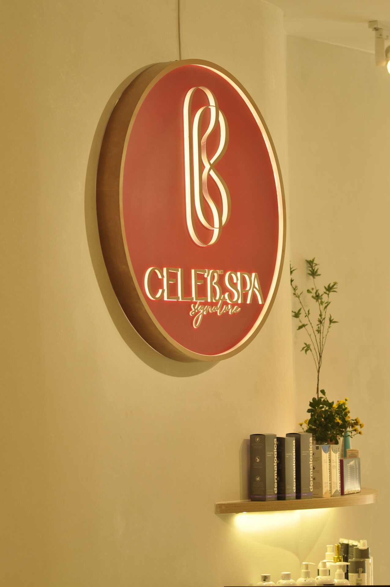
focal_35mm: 128
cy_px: 294
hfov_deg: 10.7
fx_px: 2077
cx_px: 195
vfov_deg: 16.1
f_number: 4
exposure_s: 1/125
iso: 200
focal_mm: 85
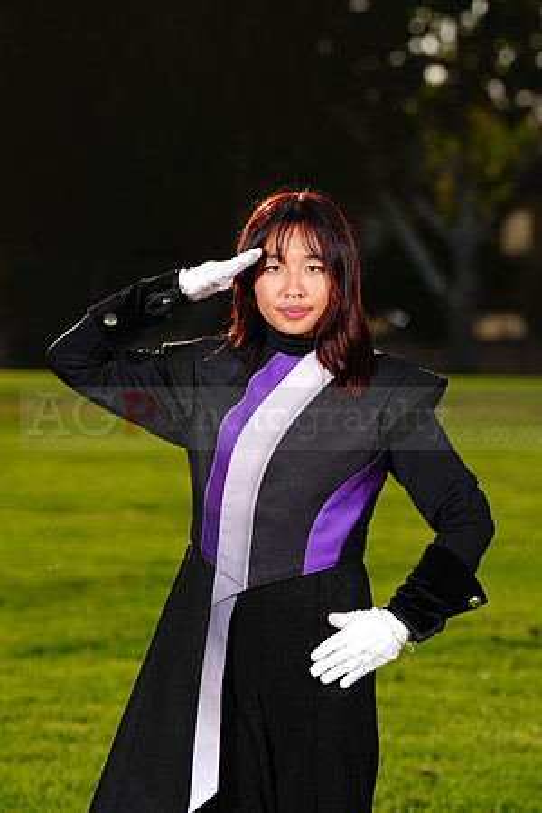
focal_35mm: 197
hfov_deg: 7.0
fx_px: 4449
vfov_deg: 10.4
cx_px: 271
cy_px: 406
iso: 125
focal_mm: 197
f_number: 7.1
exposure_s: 1/500
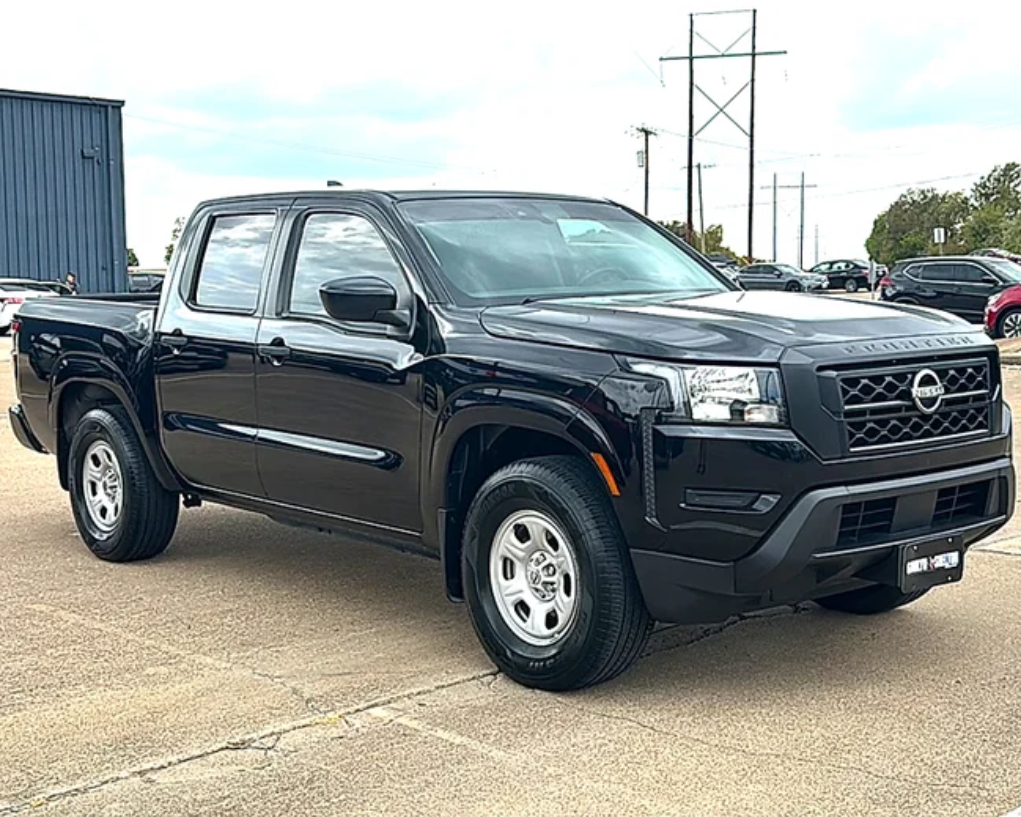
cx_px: 525
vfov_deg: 37.3
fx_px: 1209
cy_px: 405
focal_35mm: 40
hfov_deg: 45.8
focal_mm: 6.86
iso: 80
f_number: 1.78
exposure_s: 1/1887
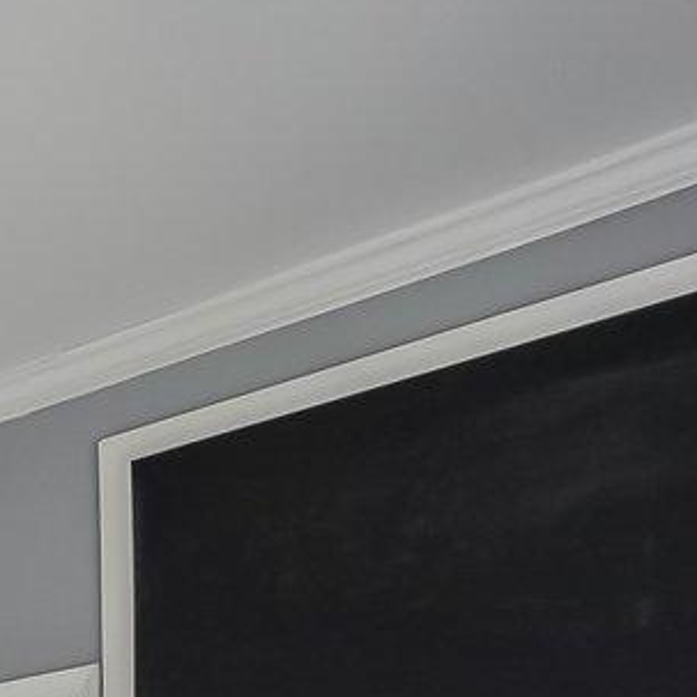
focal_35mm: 69
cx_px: -683
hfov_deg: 17.8
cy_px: 1117
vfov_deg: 20.4
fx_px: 1572
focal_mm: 12
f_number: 7.1
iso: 640
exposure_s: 1/60
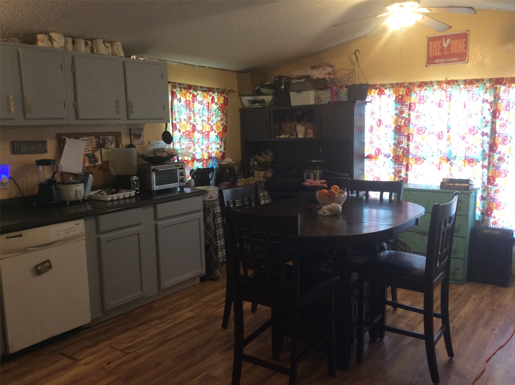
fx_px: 475
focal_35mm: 32
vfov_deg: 44.0
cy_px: 192
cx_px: 258
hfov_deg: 56.9
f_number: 2.4
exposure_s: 1/24
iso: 64
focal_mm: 3.3
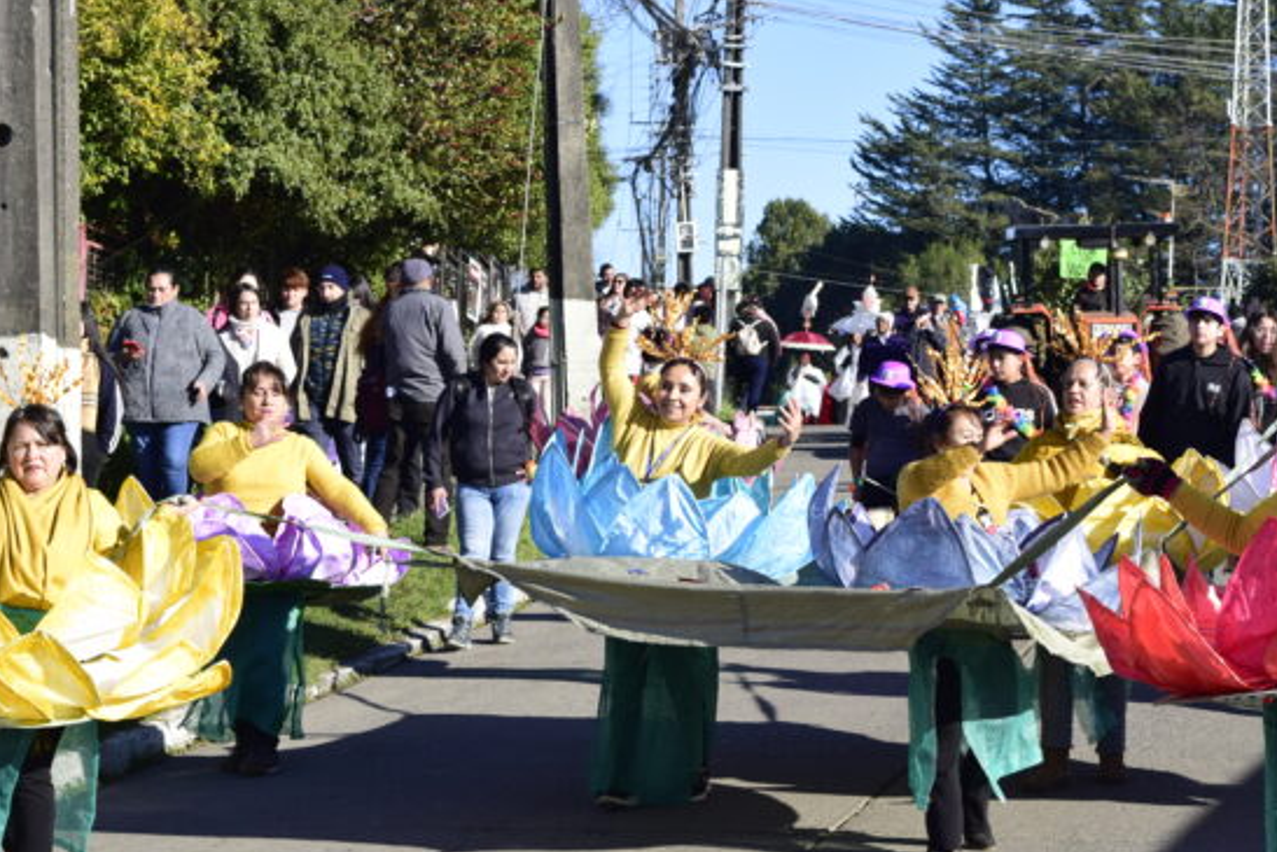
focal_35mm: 101
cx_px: 871
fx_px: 3583
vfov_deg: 13.6
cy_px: 441
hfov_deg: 20.1
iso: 100
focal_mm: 48
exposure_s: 1/200
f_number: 8
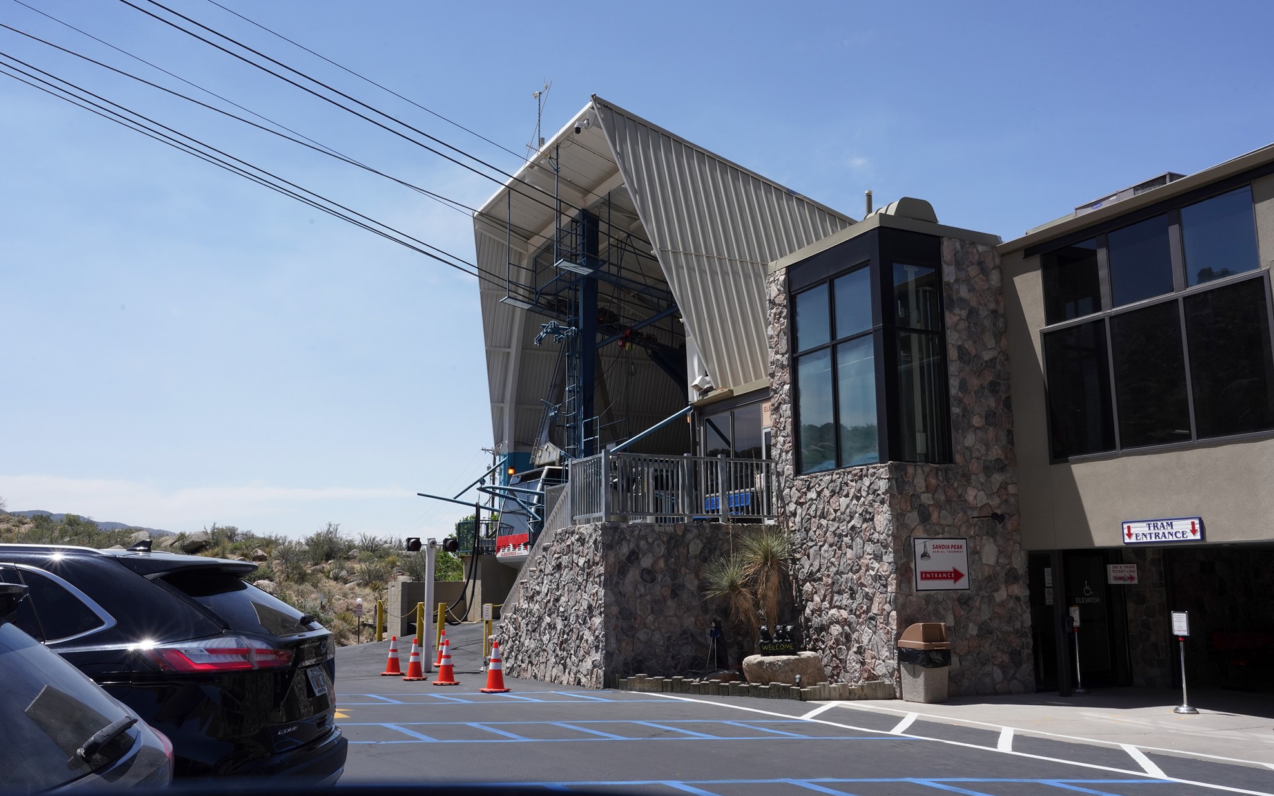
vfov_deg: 38.3
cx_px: 642
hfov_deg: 58.1
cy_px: 380
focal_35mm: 33
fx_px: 1146
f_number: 20
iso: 640
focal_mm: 32
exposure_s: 1/320
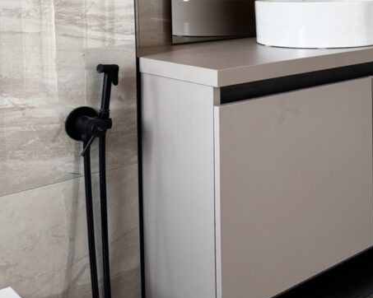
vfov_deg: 27.2
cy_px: 12
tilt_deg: -2.1
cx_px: 302
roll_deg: +0.4
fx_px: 585
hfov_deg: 34.2
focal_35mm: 53
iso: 250
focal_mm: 6.76
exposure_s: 1/50
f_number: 1.78
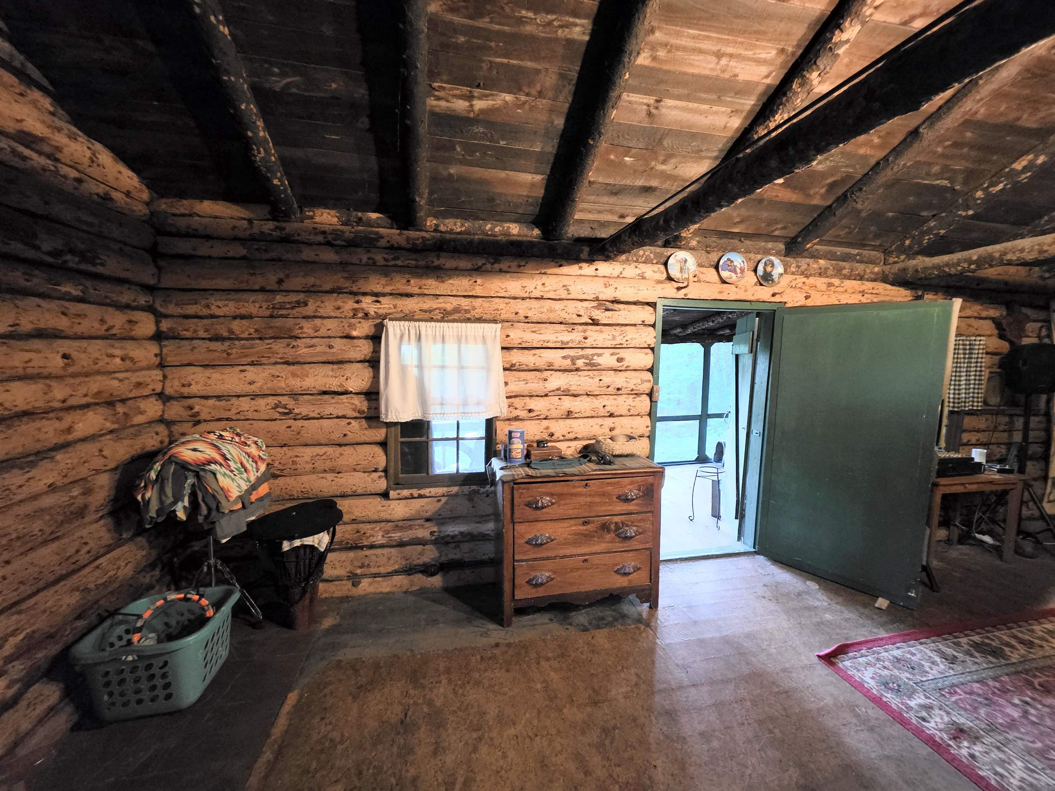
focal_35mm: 13
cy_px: 396
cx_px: 528
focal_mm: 2.2
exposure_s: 1/24
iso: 1000
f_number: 1.9
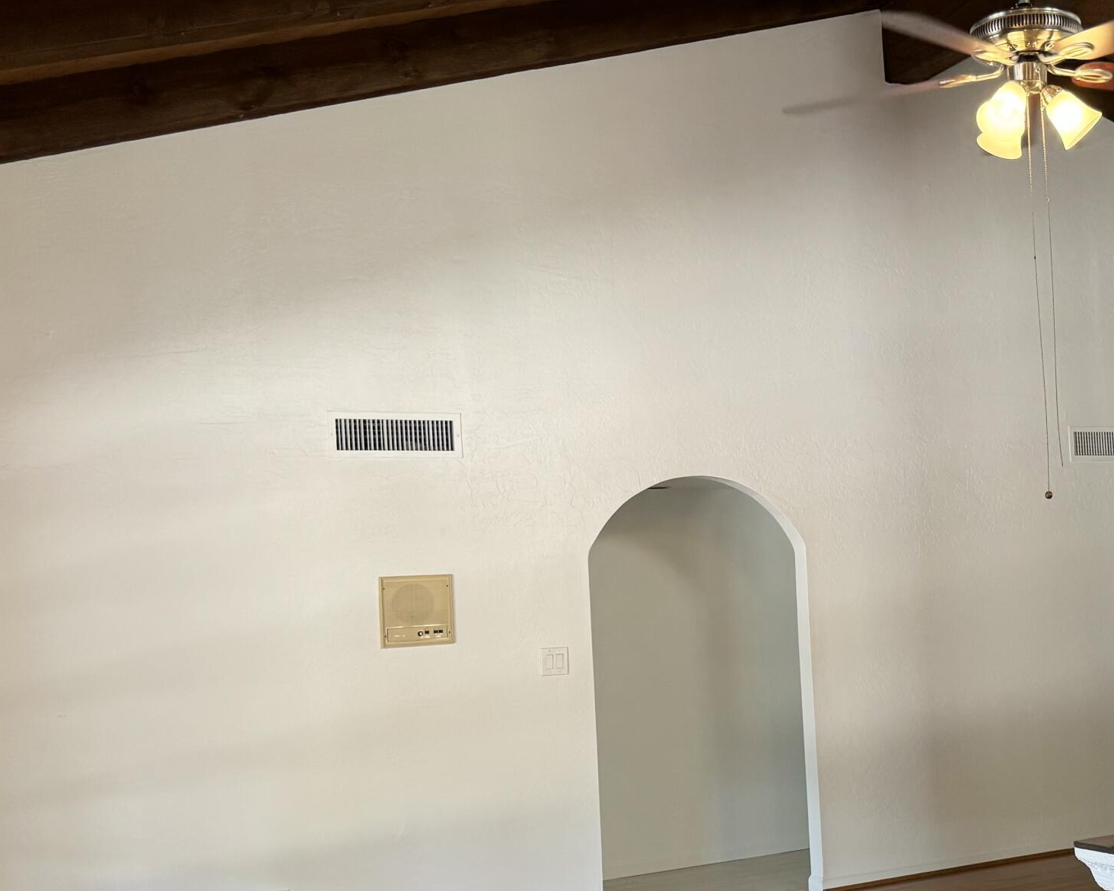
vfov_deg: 31.4
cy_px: 533
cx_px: 912
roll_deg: +2.9
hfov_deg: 37.2
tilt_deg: +0.9
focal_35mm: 48
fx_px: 1582
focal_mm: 6.76
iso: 160
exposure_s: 1/120
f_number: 1.78
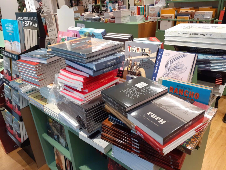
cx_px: 113
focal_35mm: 27
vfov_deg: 51.4
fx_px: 176
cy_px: 85
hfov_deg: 65.3
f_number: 1.9
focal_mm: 3.6
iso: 125
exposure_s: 1/50
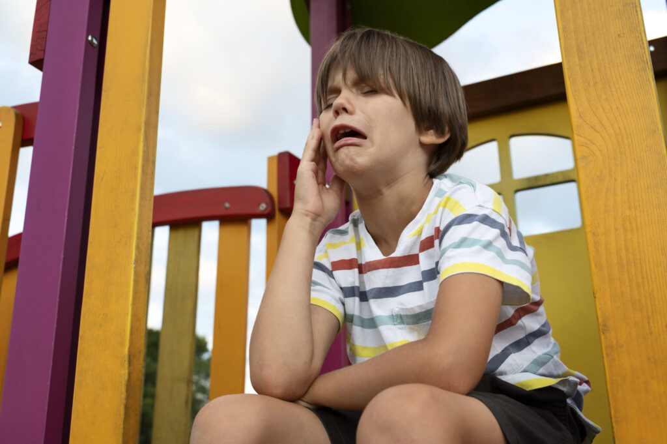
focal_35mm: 40
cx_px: 334
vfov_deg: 33.3
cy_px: 222
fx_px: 740
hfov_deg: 48.5
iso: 500
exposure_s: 1/160
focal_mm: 40
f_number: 5.6
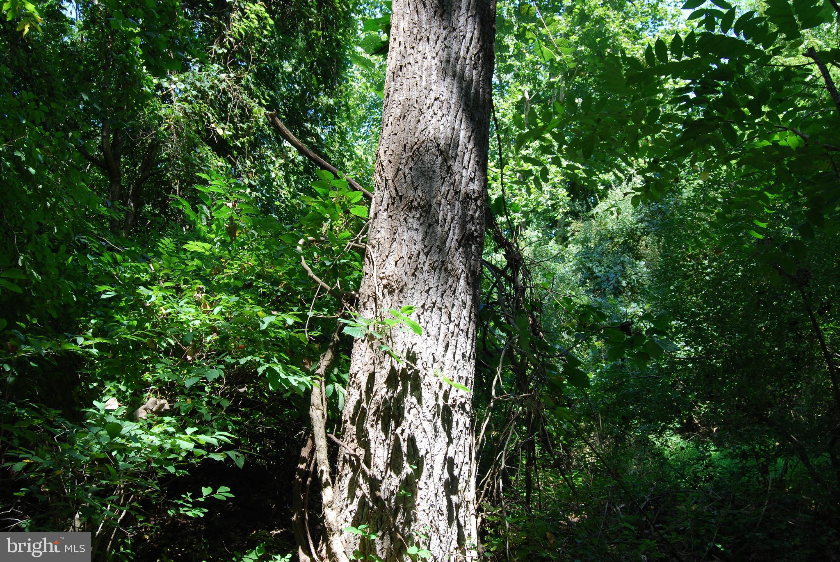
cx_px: 420
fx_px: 841
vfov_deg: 37.0
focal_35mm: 36
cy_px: 281
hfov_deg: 53.1
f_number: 8
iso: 200
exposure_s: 1/60
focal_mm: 24
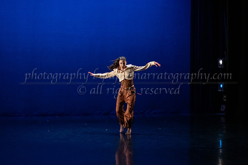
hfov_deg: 26.4
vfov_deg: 17.8
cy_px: 87
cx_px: 123
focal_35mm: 77
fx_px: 528
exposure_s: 1/400
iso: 4000
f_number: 3.5
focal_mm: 61
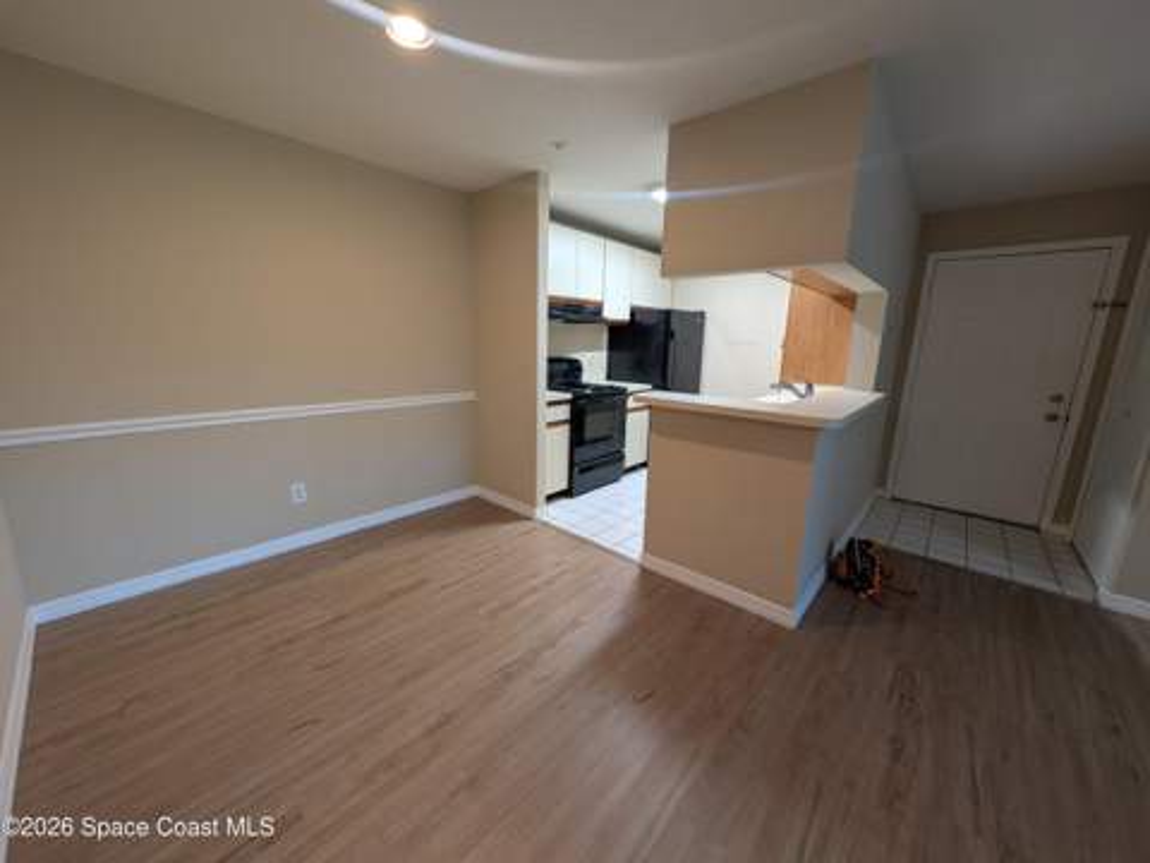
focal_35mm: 12
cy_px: 432
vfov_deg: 94.5
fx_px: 399
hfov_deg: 110.5
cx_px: 575
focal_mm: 2.02
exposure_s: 1/30
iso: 61
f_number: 1.7
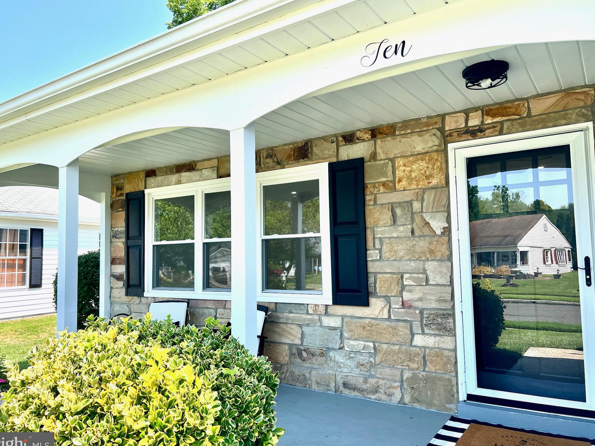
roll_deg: +0.7
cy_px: 225
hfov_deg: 65.3
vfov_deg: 51.4
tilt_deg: +3.8
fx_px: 464
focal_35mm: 27
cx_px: 288
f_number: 1.5
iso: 50
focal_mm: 5.7
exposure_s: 1/1124
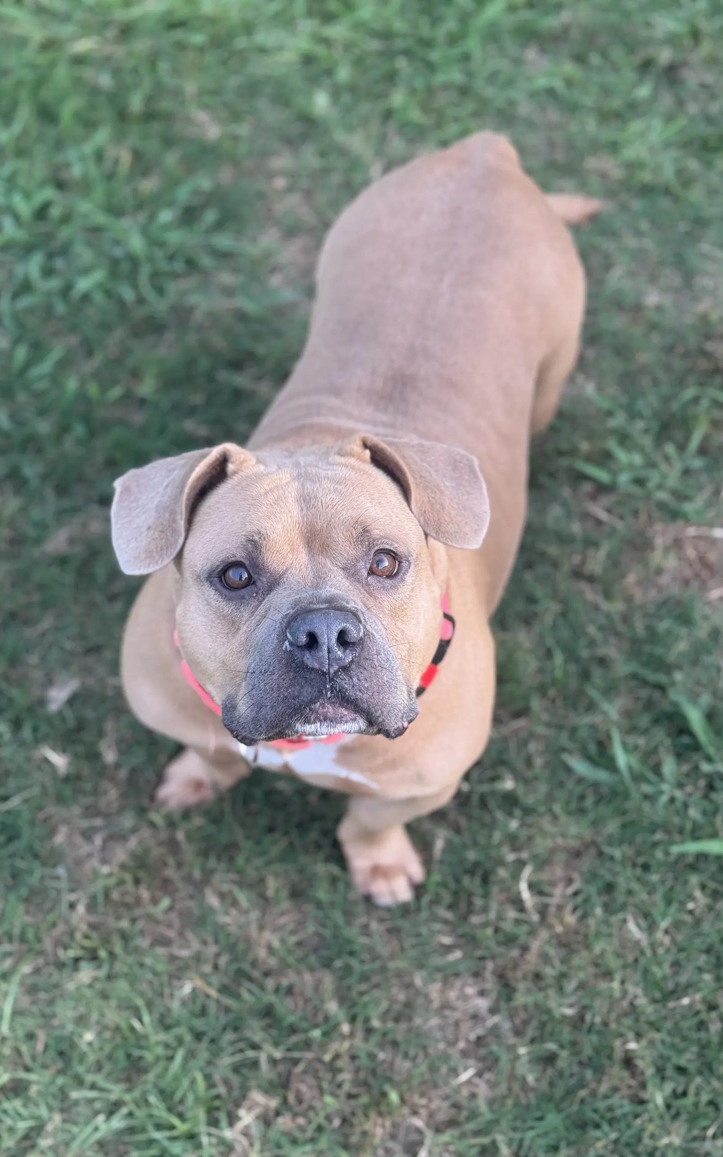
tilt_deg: -47.1
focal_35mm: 51
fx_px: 1608
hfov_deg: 25.3
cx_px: 398
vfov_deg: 39.6
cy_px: 579
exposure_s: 1/731
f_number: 1.78
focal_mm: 6.76
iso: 64
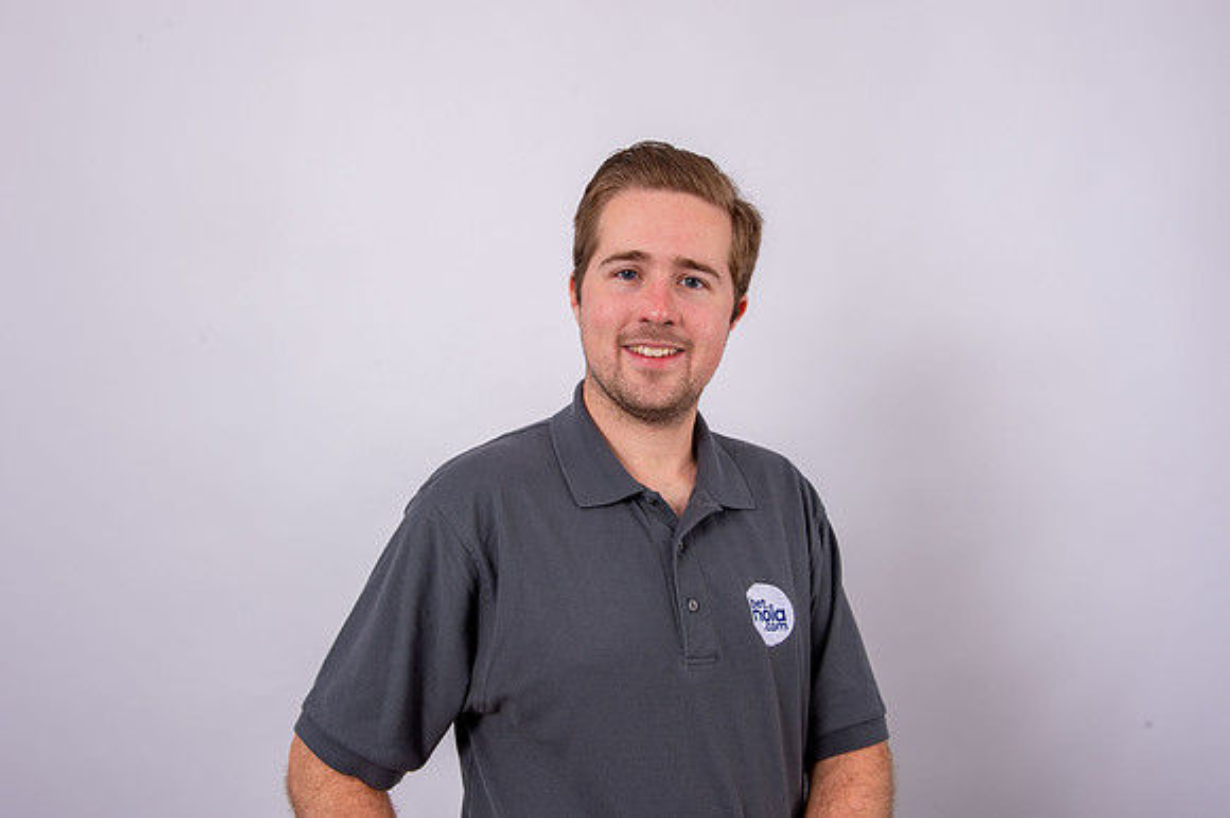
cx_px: 615
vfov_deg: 37.8
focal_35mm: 35
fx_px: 1195
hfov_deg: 54.5
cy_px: 409
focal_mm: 35
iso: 125
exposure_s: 1/200
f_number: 9
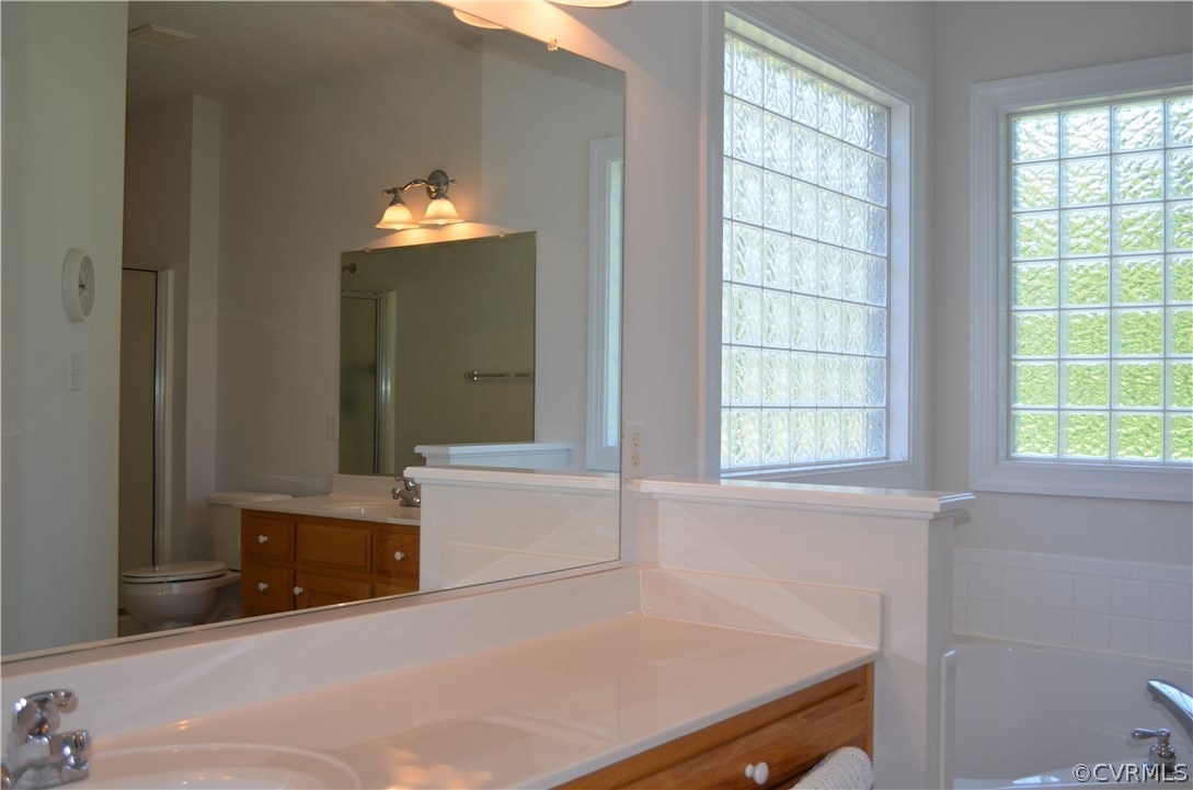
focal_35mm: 36
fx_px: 1190
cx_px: 596
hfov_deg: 53.2
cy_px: 395
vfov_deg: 36.7
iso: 220
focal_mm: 24
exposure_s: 1/125
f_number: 4
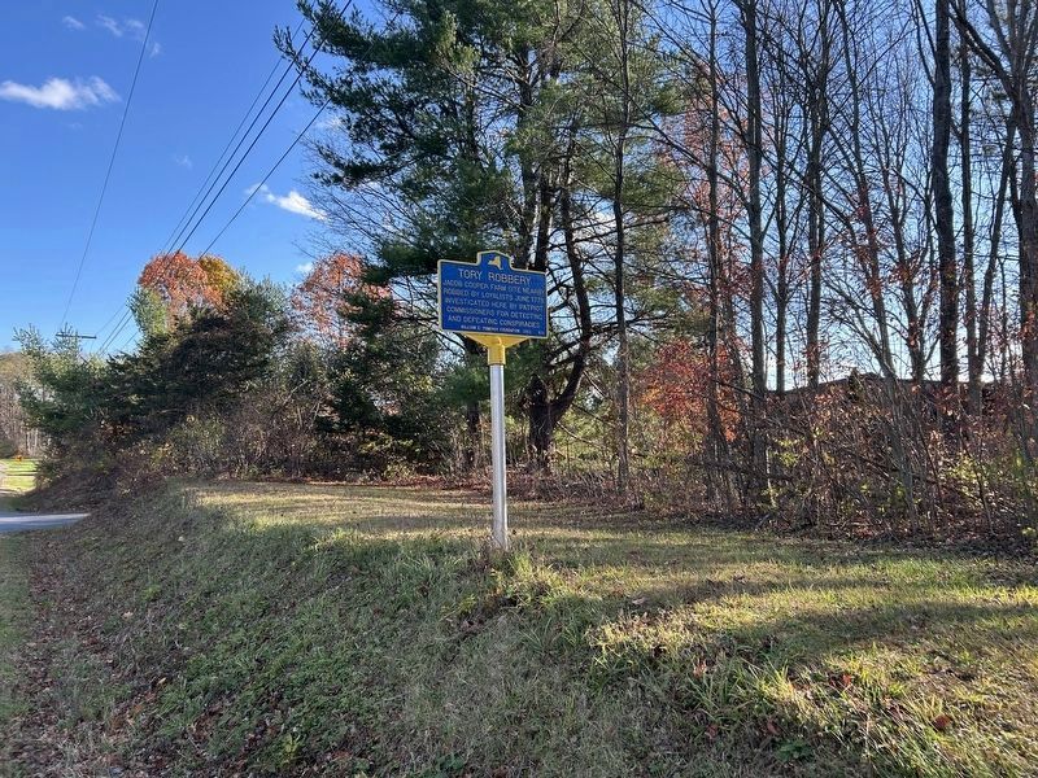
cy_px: 389
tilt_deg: +6.1
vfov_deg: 53.1
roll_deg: -1.5
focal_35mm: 26
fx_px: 780
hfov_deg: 67.3
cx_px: 519
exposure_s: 1/894
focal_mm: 5.7
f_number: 1.5
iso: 50
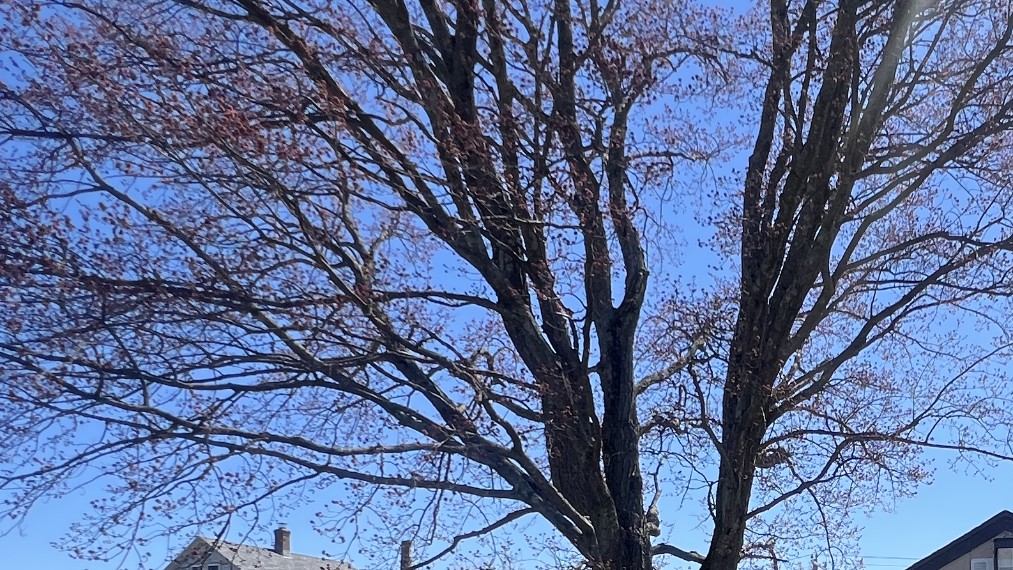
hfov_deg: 50.7
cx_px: 859
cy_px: 674
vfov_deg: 28.7
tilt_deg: -0.6
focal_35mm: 36
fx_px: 967
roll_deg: +2.4
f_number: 1.8
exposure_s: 1/1179
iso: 32
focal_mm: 1.57
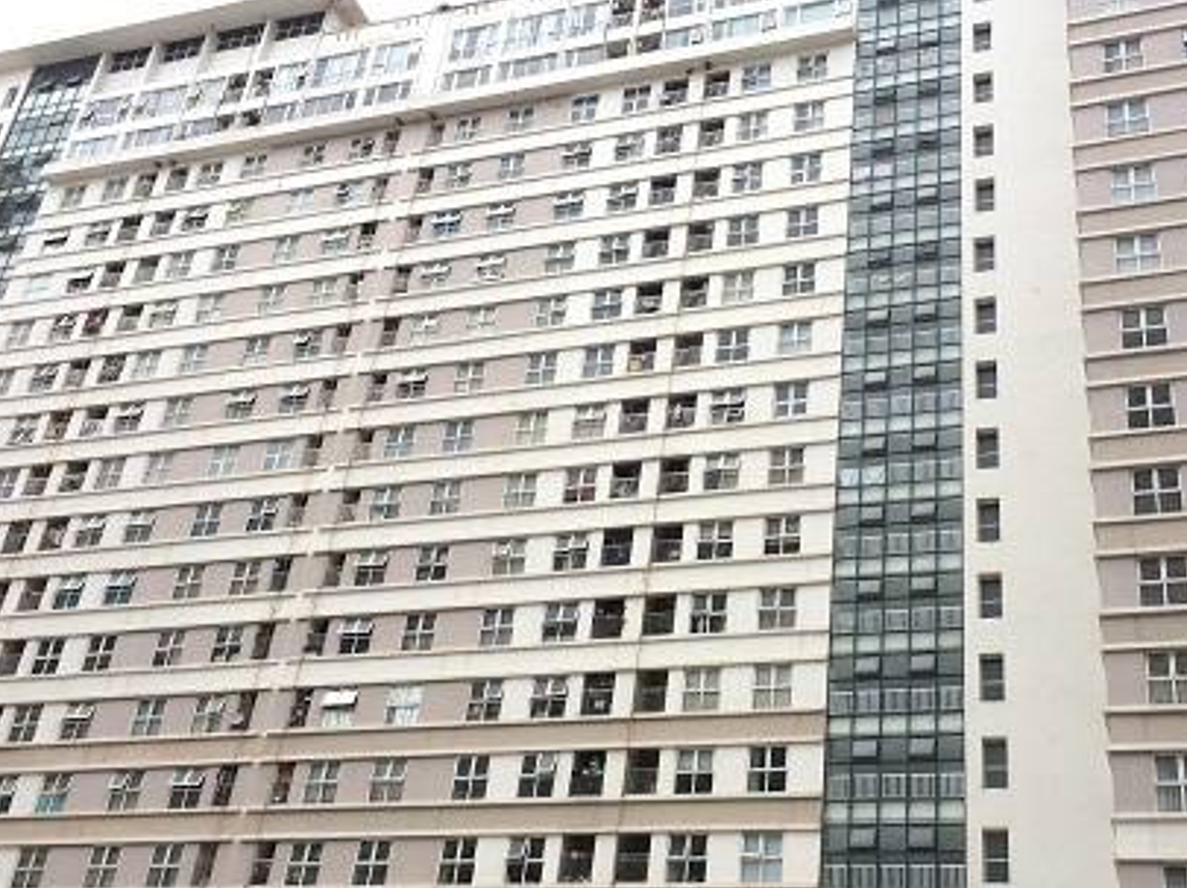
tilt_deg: +30.3
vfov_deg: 33.5
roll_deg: -6.3
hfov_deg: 43.8
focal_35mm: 43
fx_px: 1473
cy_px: 472
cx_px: 677
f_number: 2.2
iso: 32
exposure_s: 1/1414
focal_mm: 4.15
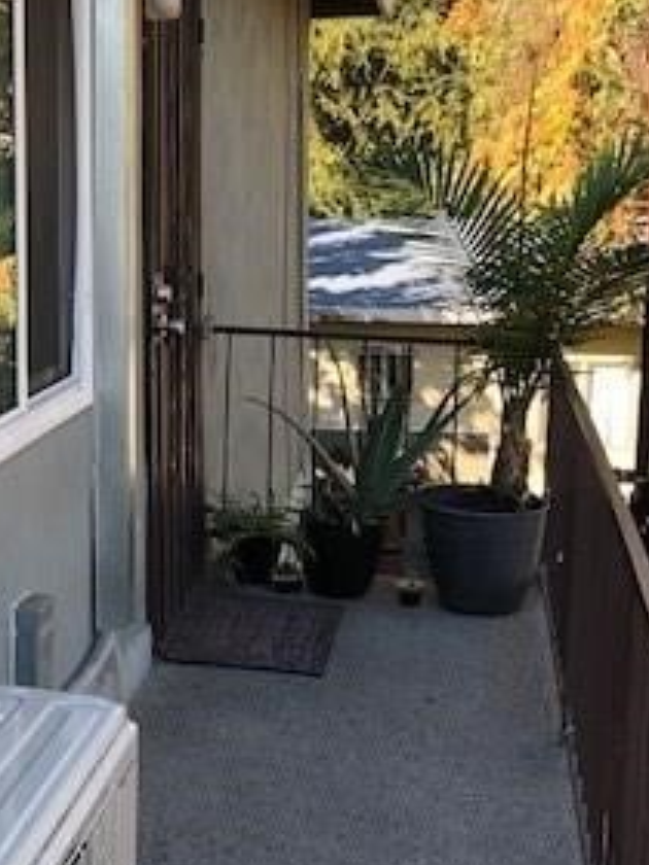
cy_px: 365
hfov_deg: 21.9
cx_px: -31
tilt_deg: -5.6
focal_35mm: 64
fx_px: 1600
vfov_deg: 30.2
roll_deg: -0.8
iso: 20
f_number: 1.8
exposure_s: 1/248
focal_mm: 4
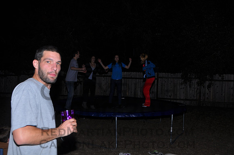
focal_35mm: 39
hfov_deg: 49.6
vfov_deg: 34.1
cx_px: 117
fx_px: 253
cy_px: 78
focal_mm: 26
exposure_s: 1/60
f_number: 5.6
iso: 200
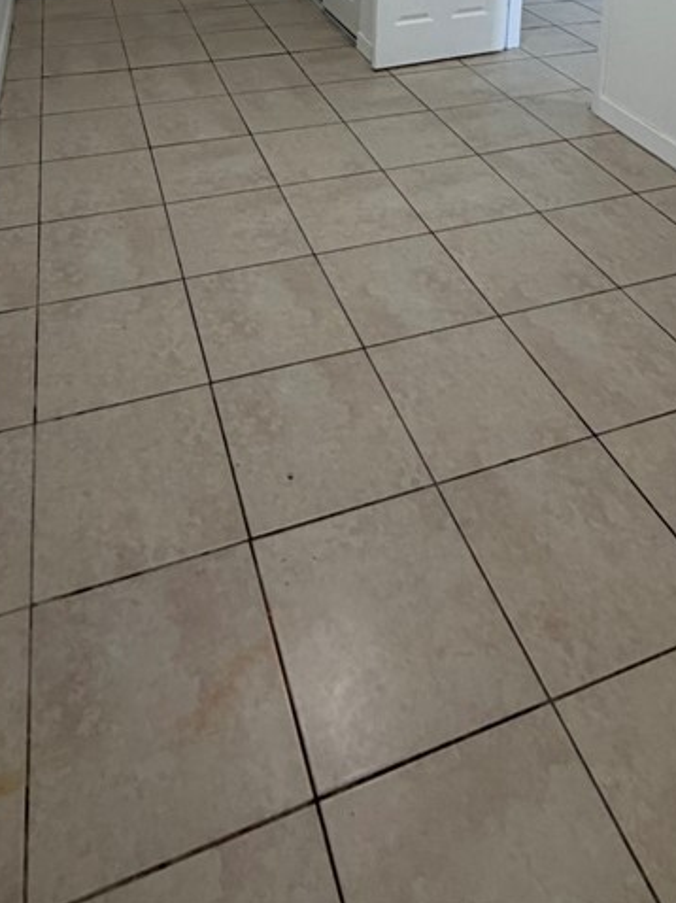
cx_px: 310
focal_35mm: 30
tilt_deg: -13.1
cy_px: -57
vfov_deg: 46.7
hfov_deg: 46.7
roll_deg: -2.8
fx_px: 782
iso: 200
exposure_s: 1/120
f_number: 2.2
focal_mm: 2.22
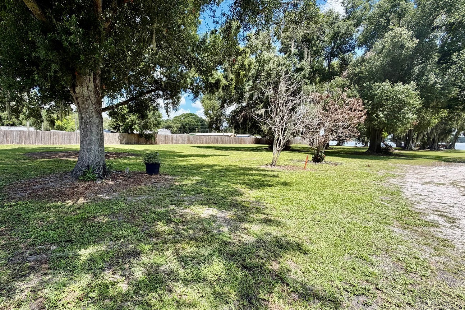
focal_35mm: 18
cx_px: 178
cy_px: 164
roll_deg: +0.3
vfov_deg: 67.3
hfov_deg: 88.4
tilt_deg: -7.6
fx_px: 233
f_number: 2.2
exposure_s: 1/564
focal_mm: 2.22
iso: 40
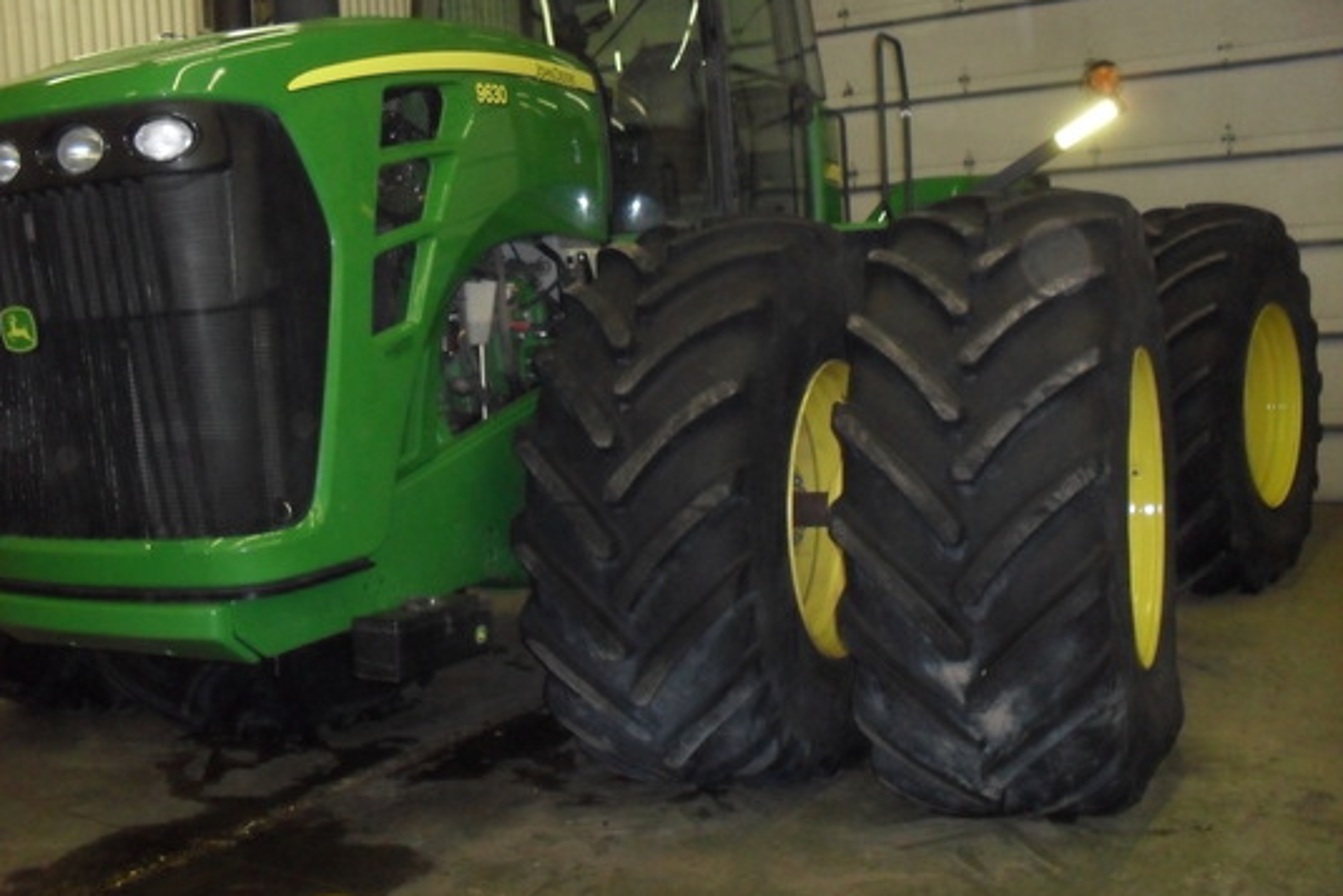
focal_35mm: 37
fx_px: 1381
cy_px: 429
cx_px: 663
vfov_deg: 36.0
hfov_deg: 51.9
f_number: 3.2
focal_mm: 6.3
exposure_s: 1/45
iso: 400
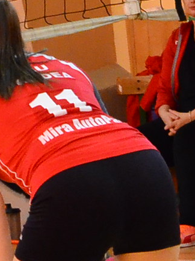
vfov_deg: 3.5
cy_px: -15
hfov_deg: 2.6
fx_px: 4318
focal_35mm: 574
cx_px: -269
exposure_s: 1/80
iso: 3200
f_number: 13
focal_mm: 70
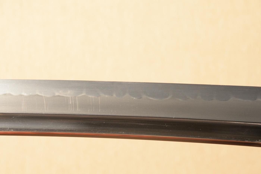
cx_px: 130
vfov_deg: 9.1
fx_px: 1087
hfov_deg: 13.7
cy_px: 87
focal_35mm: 150
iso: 400
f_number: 11
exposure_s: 1/1.6
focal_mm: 100
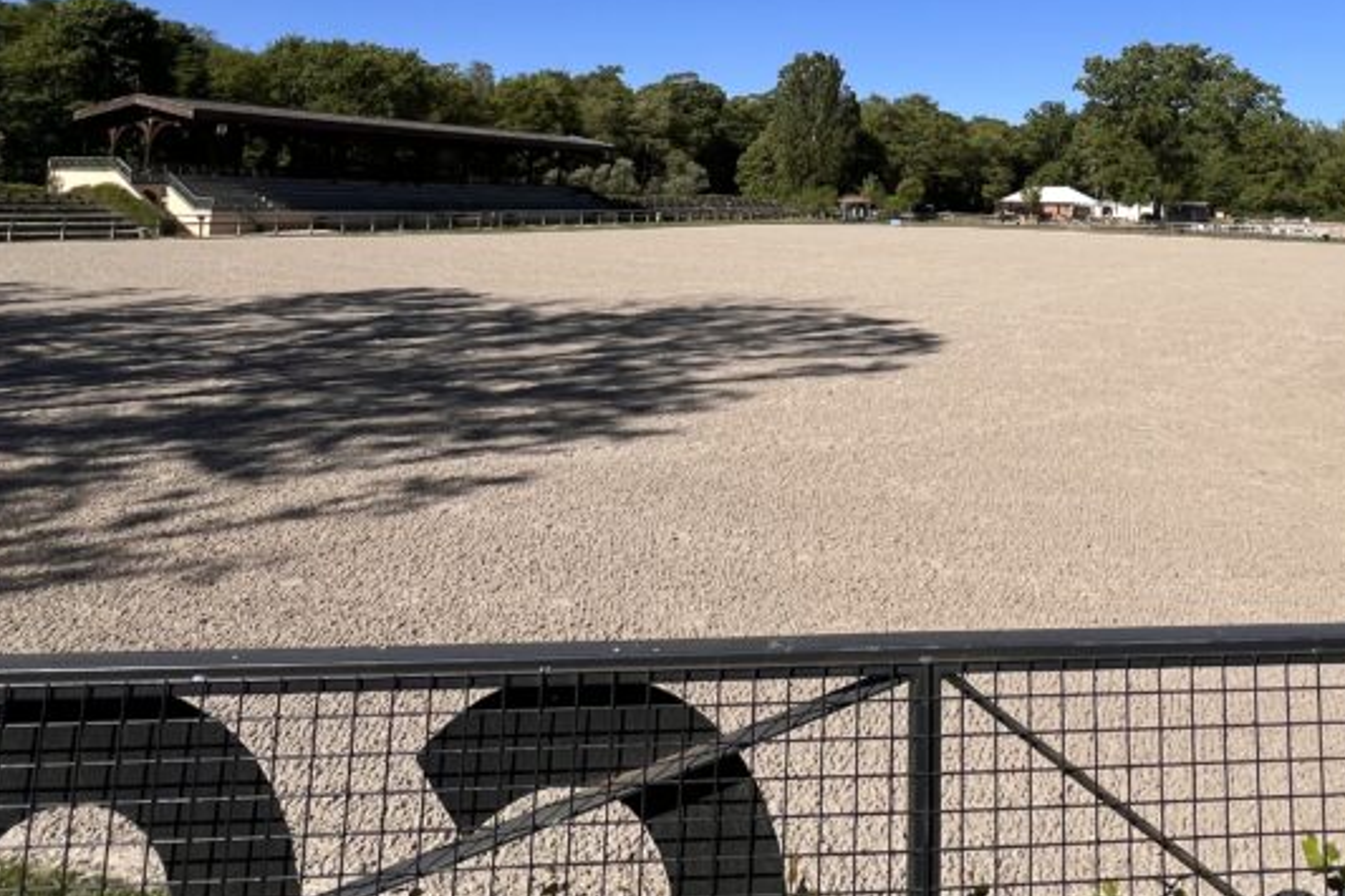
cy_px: 63
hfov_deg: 68.1
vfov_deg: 44.3
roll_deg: -1.2
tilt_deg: +7.6
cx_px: 858
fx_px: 971
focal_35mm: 26
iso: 32
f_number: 1.8
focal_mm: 1.57
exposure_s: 1/2538
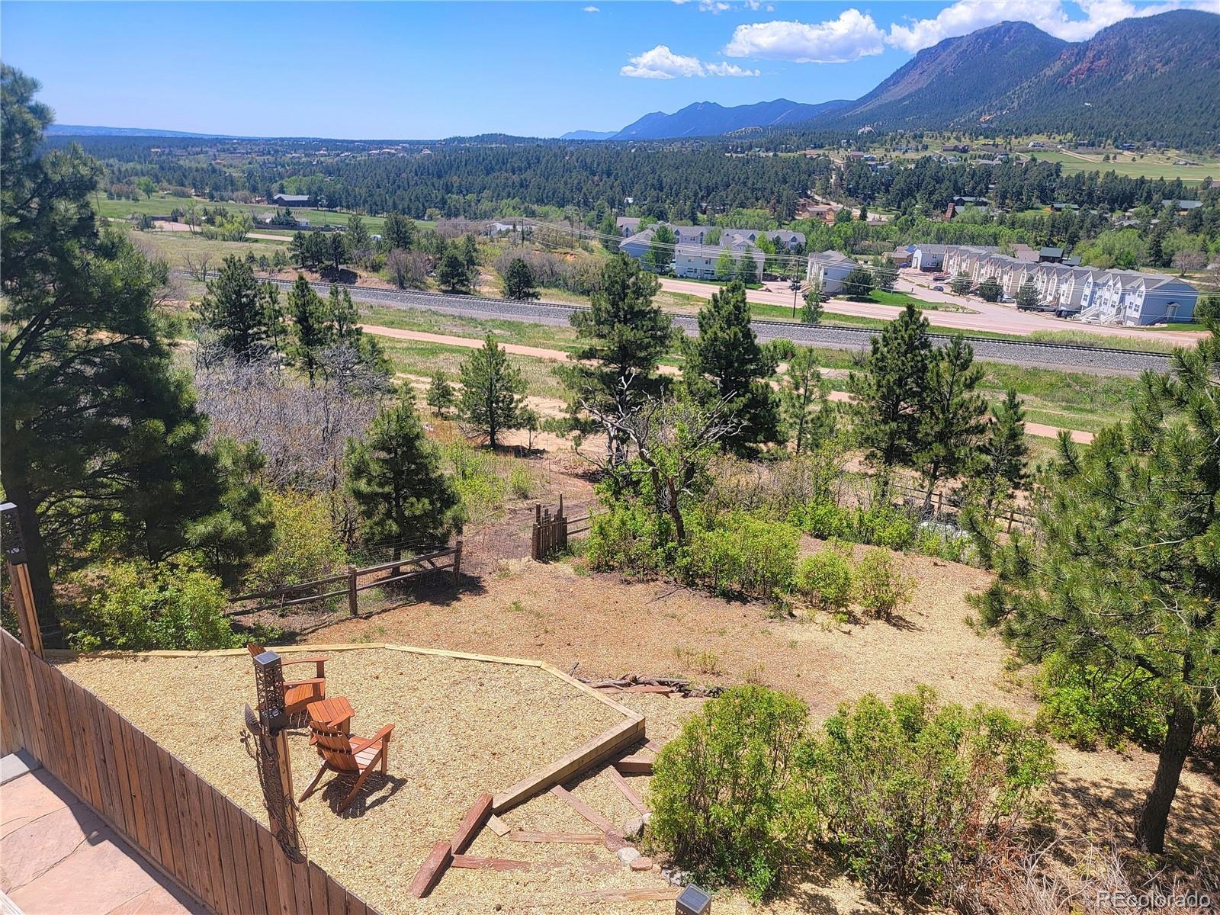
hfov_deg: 71.6
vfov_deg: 56.8
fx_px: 846
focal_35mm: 24
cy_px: 458
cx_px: 610
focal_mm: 6.7
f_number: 1.8
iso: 16
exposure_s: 1/738
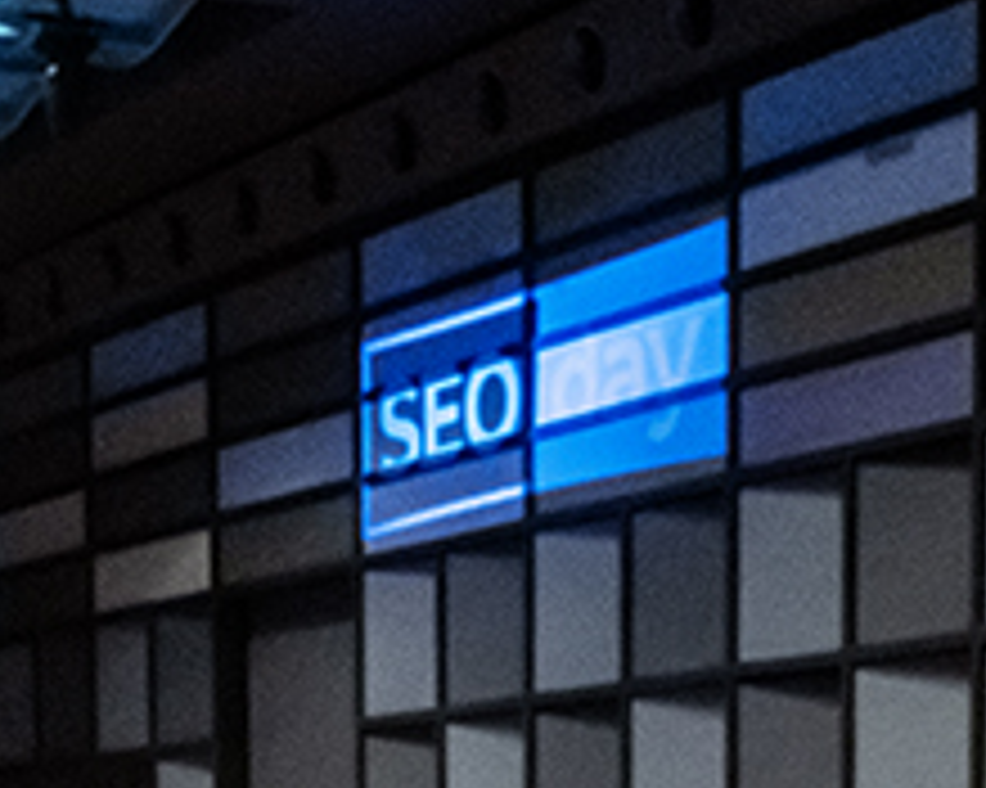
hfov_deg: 16.9
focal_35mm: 111
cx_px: -27
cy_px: 1459
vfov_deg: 12.5
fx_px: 3238
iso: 6400
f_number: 4
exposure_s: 1/125
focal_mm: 24
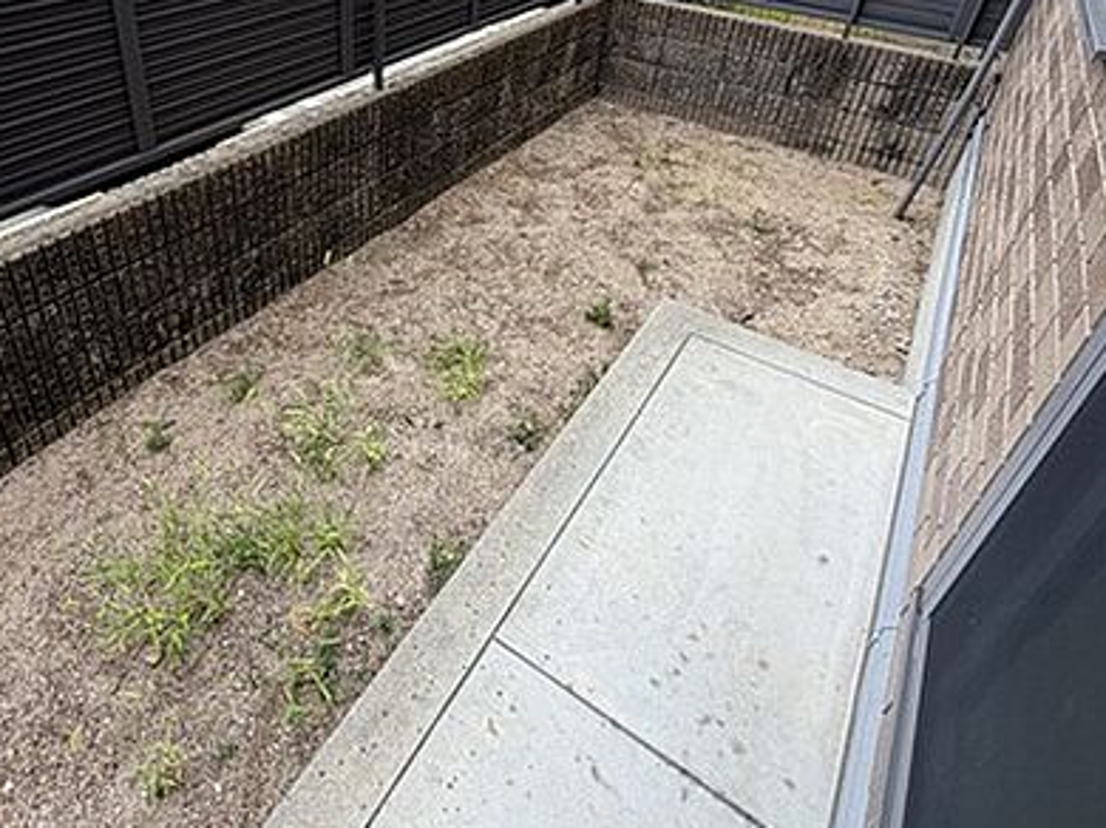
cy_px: 218
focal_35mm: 23
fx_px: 734
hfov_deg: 72.7
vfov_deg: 56.3
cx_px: 414
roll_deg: -2.4
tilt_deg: -31.1
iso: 40
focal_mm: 2.22
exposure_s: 1/160
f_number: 2.2
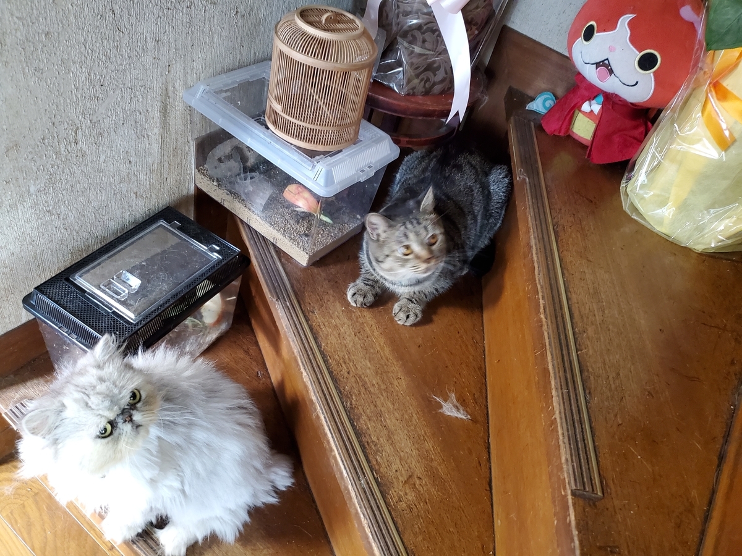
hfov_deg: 67.3
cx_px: 371
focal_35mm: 26
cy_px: 278
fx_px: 557
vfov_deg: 53.1
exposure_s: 1/20
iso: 500
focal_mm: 4.3
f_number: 1.5
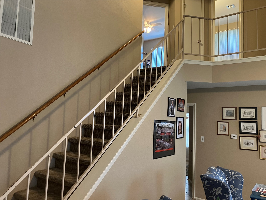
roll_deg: -2.4
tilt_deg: +5.2
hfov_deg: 63.4
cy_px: 100
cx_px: 133
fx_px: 215
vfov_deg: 49.7
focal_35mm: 28
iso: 250
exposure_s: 1/40
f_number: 1.8
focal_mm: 3.99
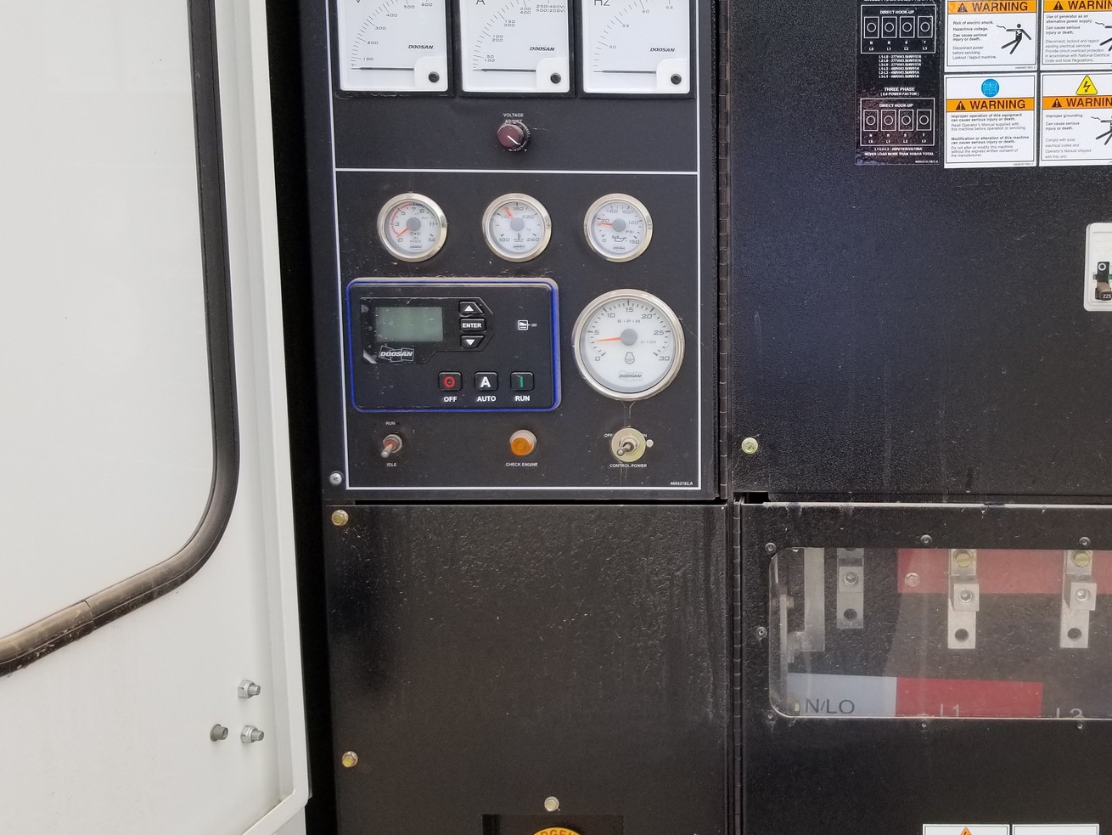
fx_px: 1285
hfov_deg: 45.2
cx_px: 834
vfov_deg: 35.9
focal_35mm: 40
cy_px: 353
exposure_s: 1/1006
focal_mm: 4.25
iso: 50
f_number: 1.7
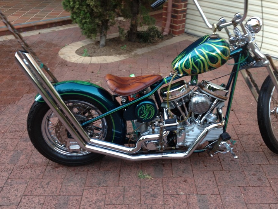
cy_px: 104
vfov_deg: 36.8
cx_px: 153
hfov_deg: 47.8
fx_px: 313
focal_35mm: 39
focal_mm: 4.28
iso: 100
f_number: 2.4
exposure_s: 1/20
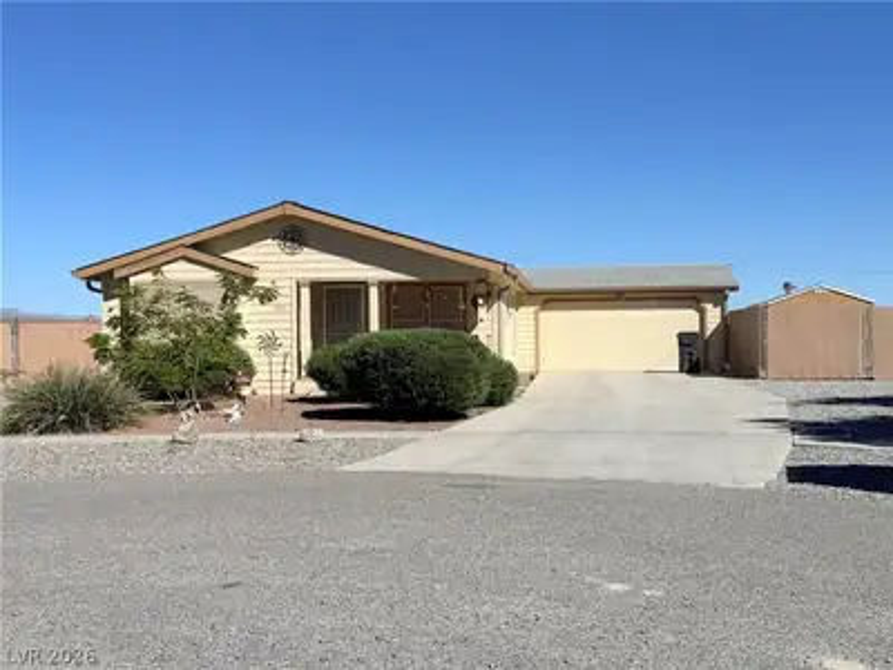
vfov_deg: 30.3
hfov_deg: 39.7
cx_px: 446
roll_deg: +0.9
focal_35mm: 48
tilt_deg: +1.4
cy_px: 335
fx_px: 1238
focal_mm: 6.76
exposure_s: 1/8772
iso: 64
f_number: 1.78
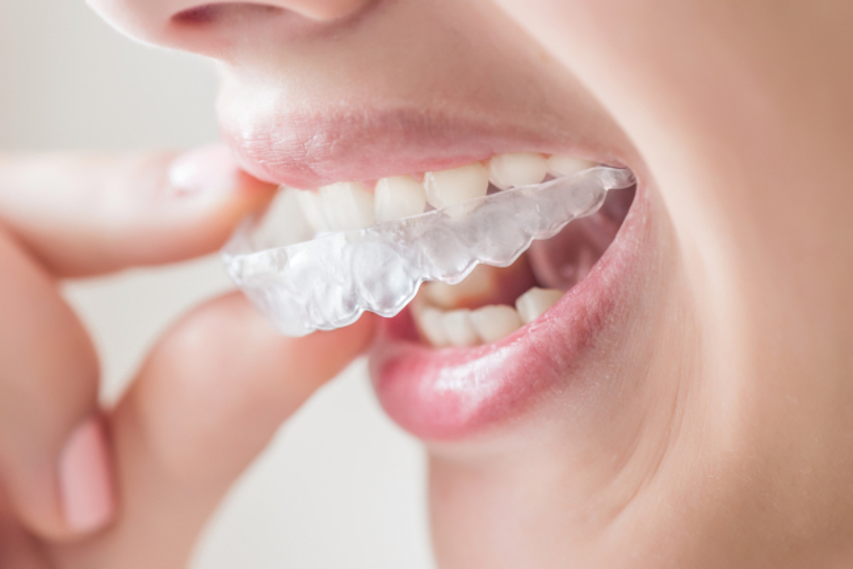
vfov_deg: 13.1
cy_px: 284
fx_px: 2489
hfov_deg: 19.4
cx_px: 426
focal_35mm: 105
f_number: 6.3
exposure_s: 1/60
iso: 1600
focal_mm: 105
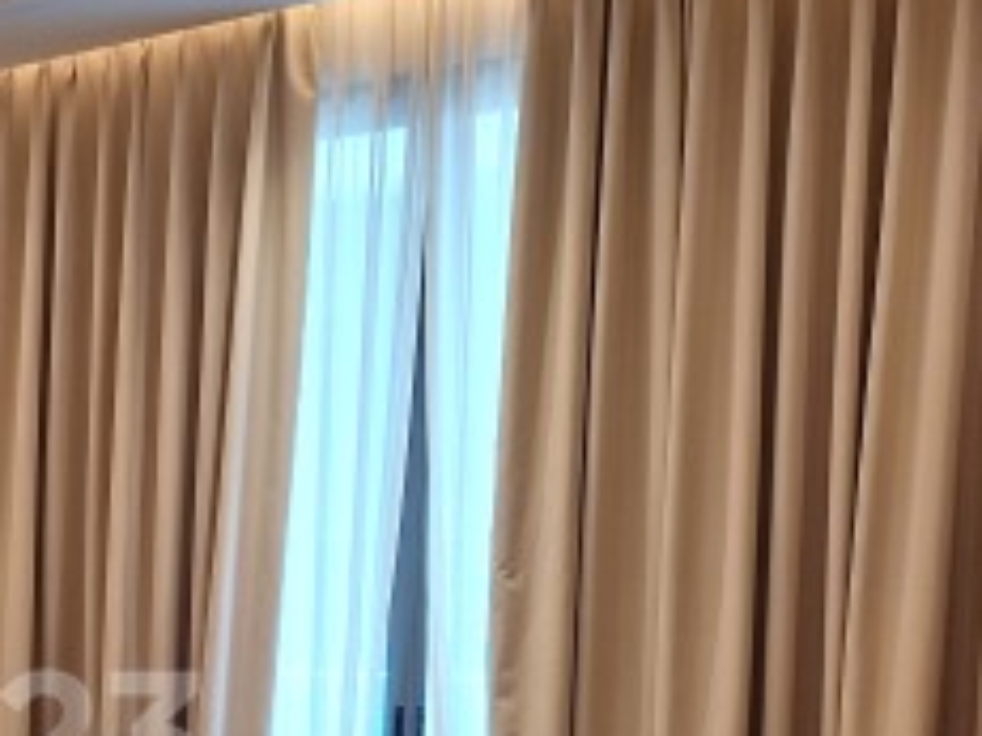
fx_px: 1730
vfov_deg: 23.0
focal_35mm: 61
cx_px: -312
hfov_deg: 26.6
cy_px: 736
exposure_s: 1/50
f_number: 1.8
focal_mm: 5.54
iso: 64
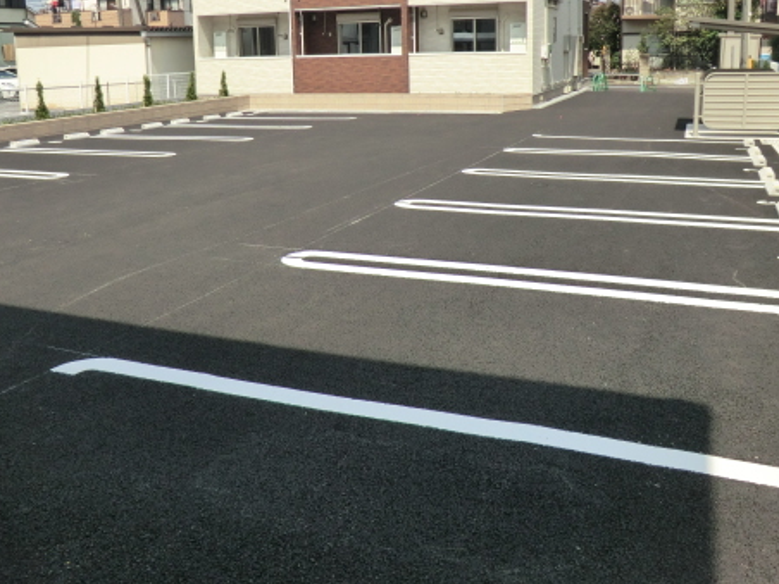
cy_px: 193
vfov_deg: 41.2
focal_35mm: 34
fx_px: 765
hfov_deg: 53.9
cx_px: 374
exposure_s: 1/200
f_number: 7.5
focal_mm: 4.3
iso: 80
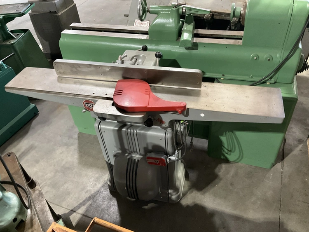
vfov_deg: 48.3
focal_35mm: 29
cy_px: 116
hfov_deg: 61.6
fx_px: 259
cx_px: 154
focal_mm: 3
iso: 400
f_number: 1.8
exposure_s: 1/30
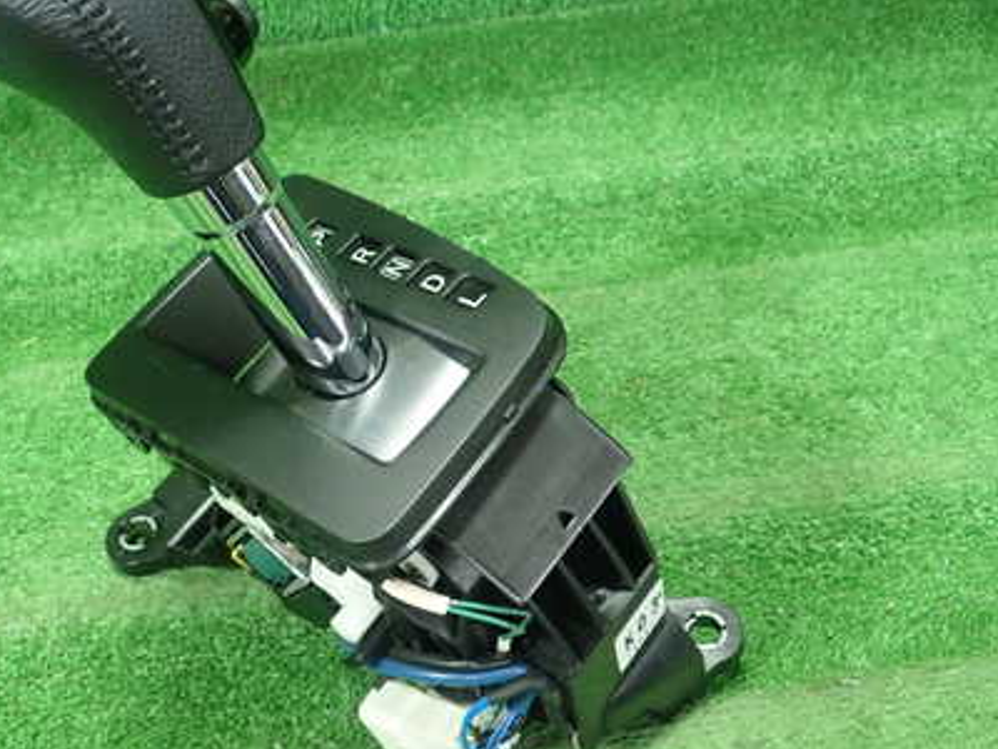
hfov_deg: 41.4
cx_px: 317
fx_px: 1297
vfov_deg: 32.2
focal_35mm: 45
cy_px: 340
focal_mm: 5.5
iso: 640
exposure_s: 1/125
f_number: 2.3
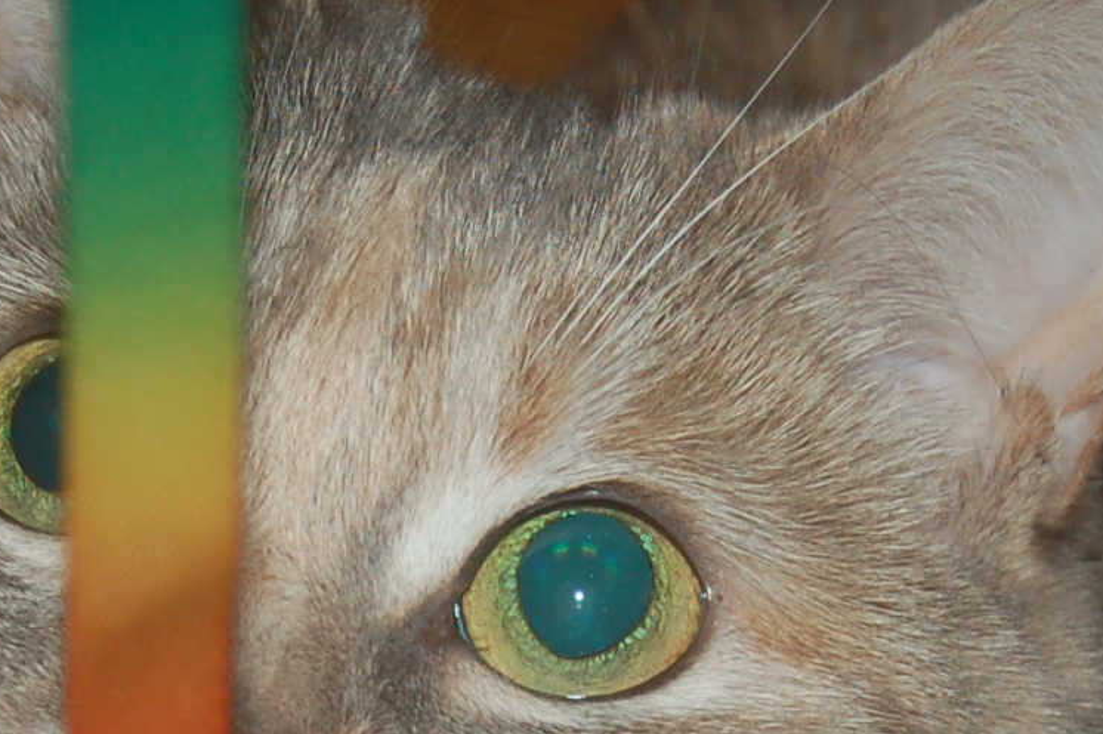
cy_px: 817
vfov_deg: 5.4
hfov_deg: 8.1
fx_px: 7775
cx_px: 427
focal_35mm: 254
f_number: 5.3
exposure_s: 1/60
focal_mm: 42
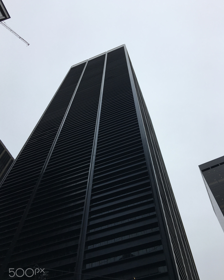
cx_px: 112
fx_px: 257
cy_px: 145
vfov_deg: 57.2
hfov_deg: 47.1
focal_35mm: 31
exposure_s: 1/874
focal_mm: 4.15
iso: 25
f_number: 2.2
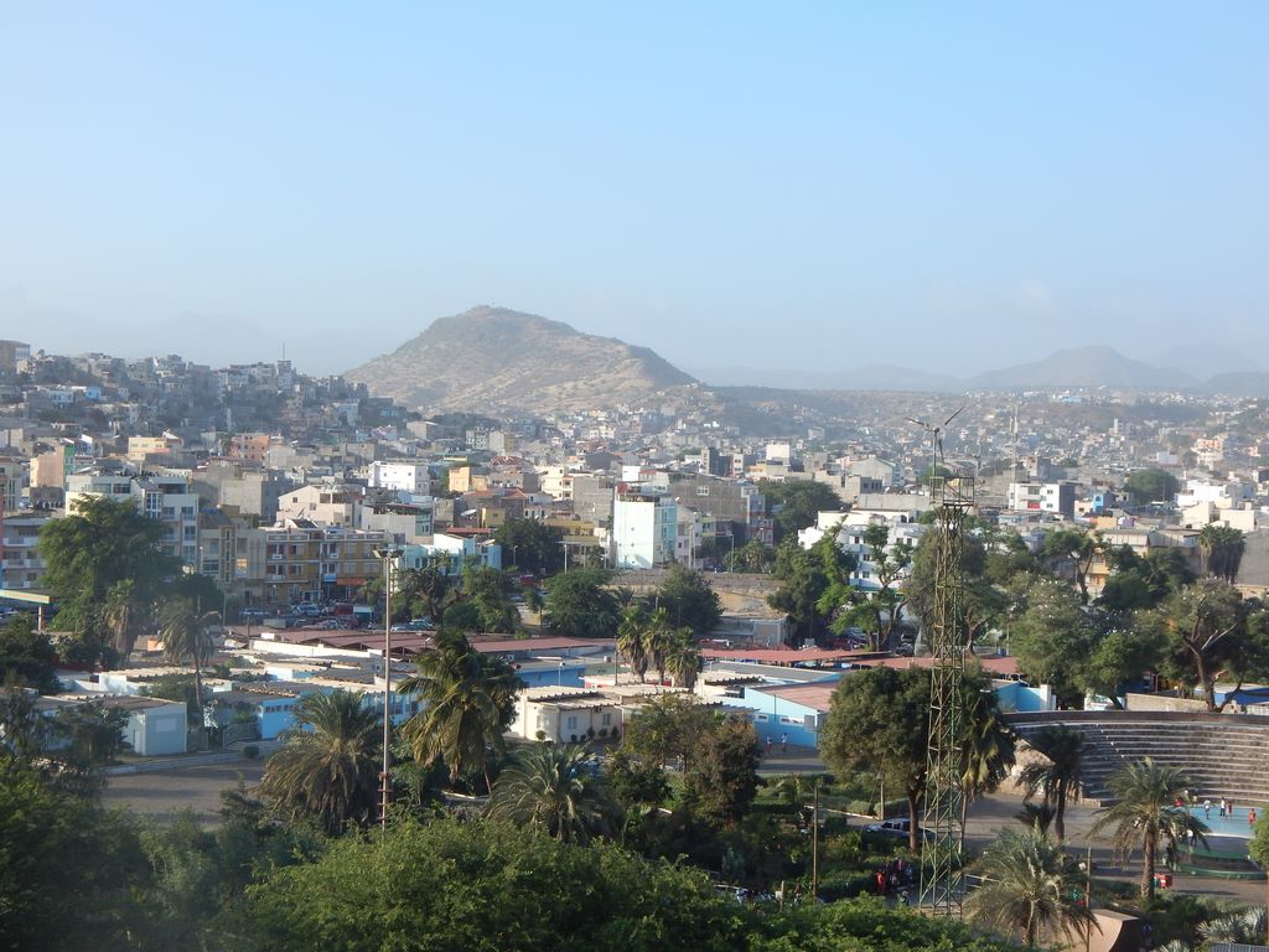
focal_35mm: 61
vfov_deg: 24.0
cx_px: 634
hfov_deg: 31.7
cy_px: 476
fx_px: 2236
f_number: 4
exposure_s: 1/500
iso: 125
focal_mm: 10.9
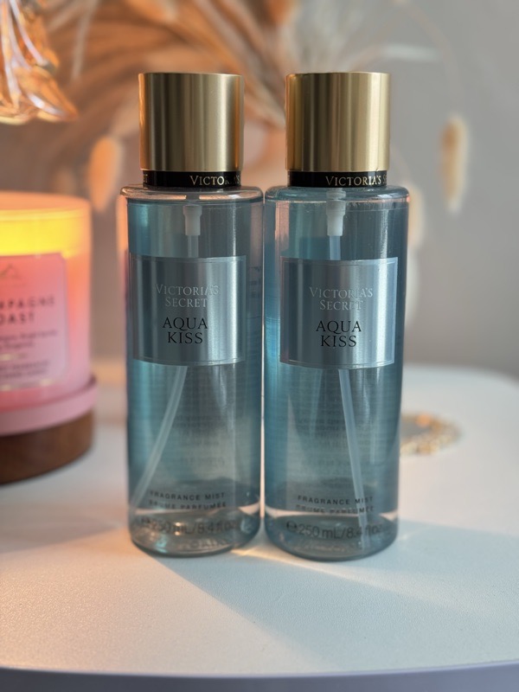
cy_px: 346
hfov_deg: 30.3
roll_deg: +0.1
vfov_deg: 39.7
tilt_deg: -13.0
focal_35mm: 48
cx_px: 260
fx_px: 960
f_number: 1.78
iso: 64
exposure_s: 1/120
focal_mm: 6.76
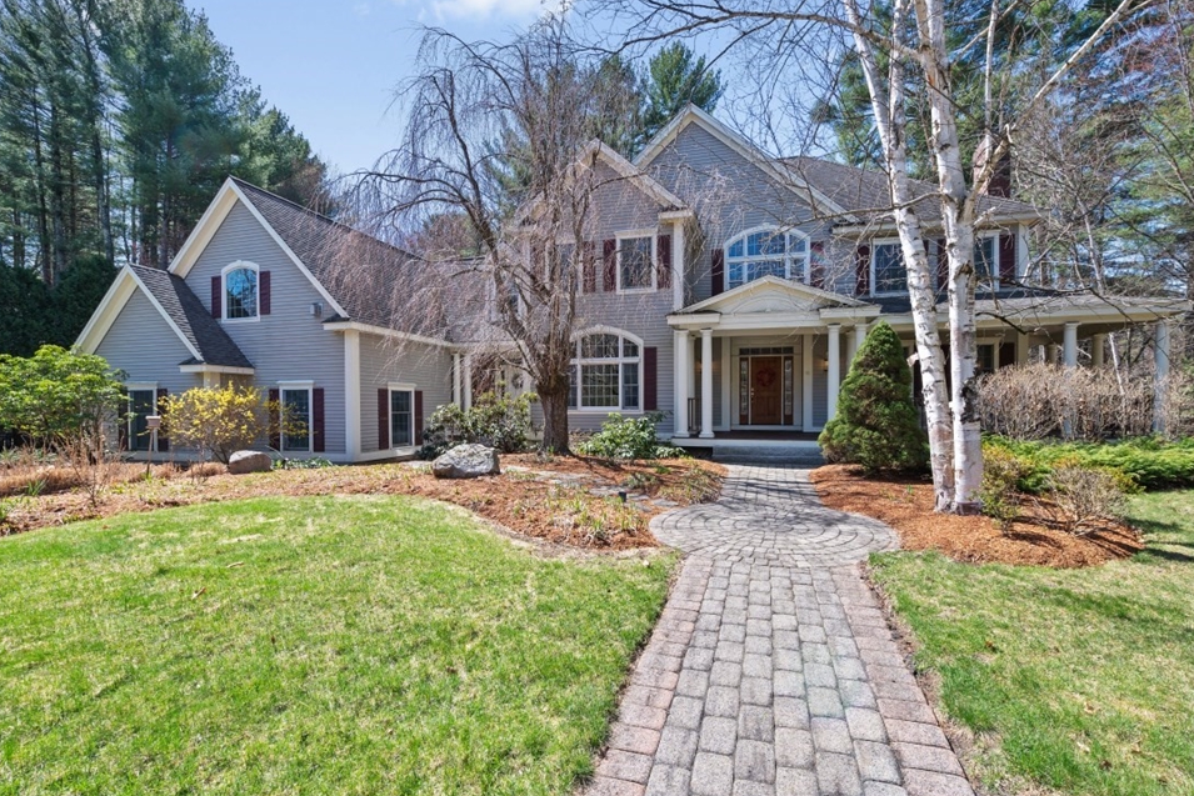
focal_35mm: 15
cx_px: 636
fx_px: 498
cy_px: 393
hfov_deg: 100.2
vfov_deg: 77.3
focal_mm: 14
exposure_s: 1/200
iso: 100
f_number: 8
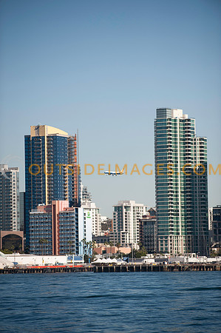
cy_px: 166
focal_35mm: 200
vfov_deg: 10.3
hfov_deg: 6.9
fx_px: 1846
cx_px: 110
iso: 200
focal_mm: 200
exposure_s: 1/5000
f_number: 3.5
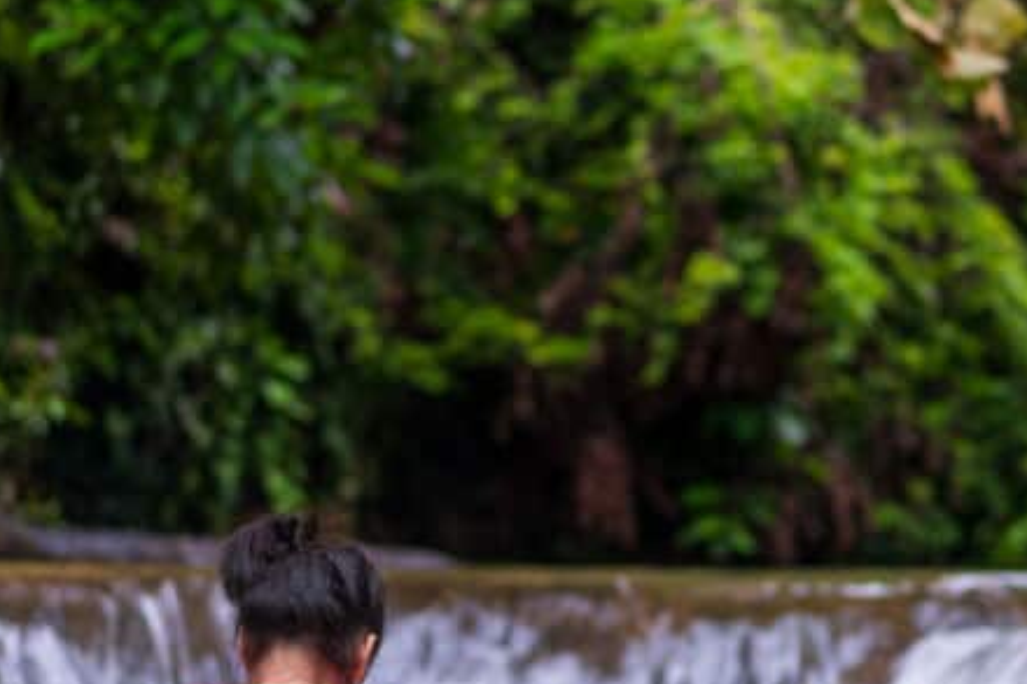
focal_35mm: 128
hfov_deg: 16.0
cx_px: 700
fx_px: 3650
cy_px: 452
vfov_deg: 10.7
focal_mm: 55
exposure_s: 1/60
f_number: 1.8
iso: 125
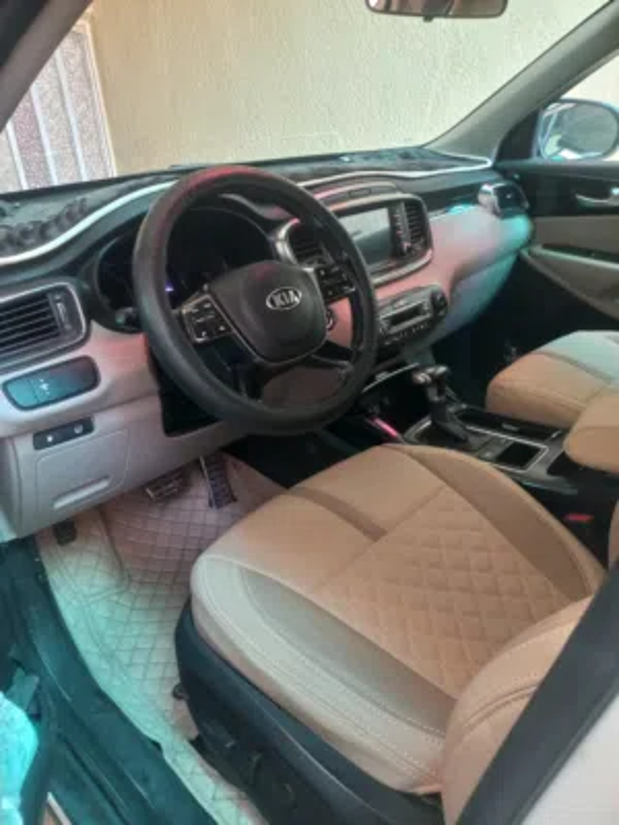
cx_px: 310
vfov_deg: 69.4
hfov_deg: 54.9
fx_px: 596
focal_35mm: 25
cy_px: 412
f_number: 1.8
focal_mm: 4.6
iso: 320
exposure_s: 1/25
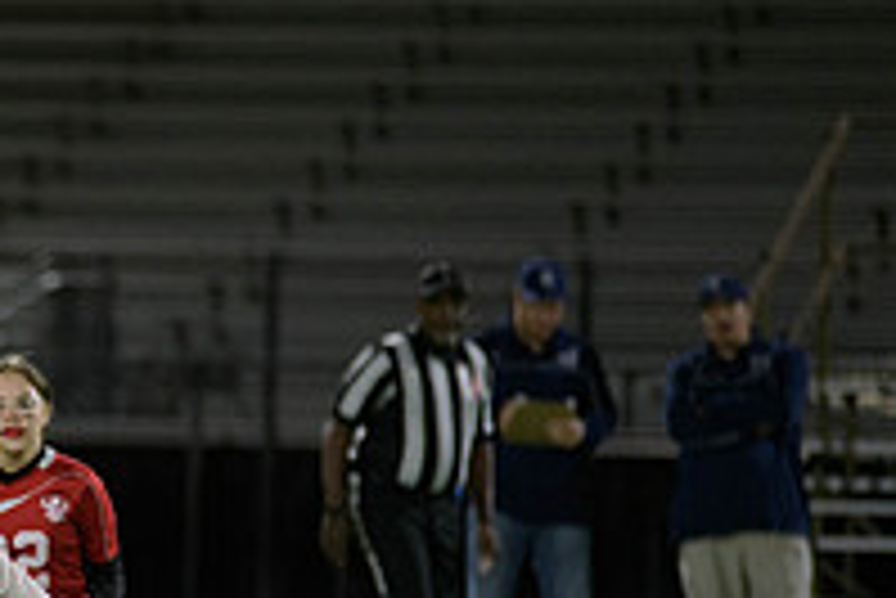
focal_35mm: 582
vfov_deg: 2.4
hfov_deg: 3.5
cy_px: 537
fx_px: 14495
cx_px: -189
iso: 2500
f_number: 2.8
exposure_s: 1/640
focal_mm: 200
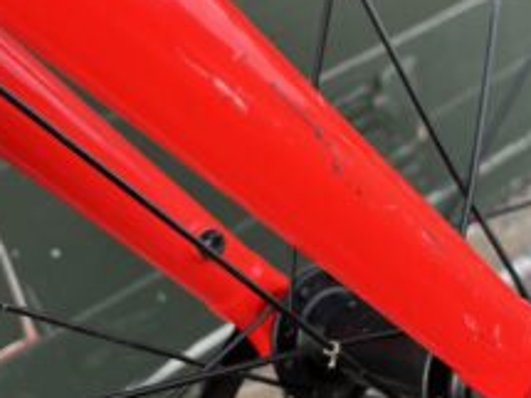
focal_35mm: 58
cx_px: 304
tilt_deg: -19.9
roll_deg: +18.2
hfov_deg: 33.2
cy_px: 176
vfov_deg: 25.2
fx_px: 889
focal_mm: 5.1
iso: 40
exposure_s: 1/256
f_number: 1.6
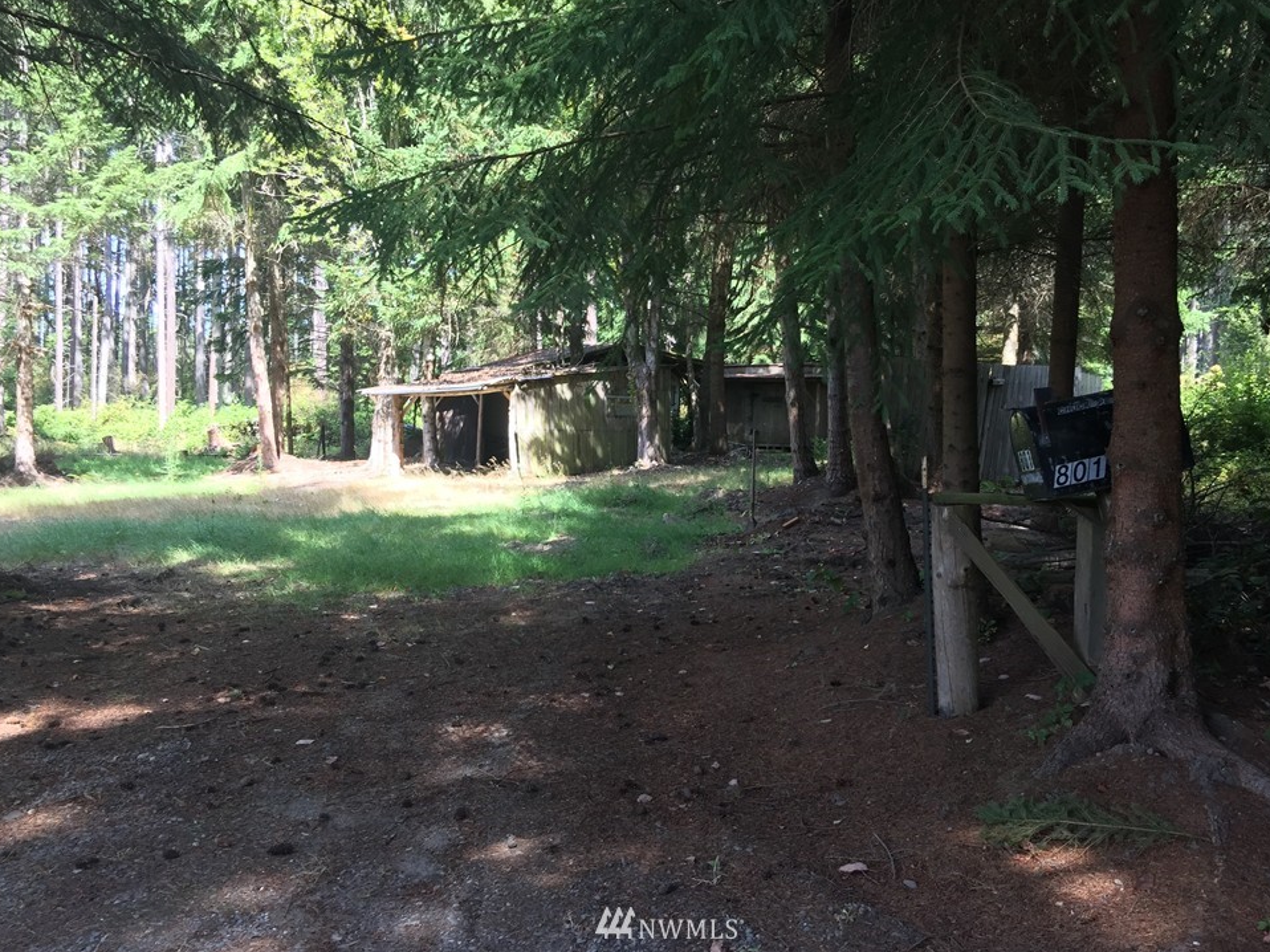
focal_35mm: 31
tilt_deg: -1.9
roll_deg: -1.1
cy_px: 464
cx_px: 669
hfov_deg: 58.3
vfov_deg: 45.4
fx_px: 1137
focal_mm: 4.15
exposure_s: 1/120
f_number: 2.2
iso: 40
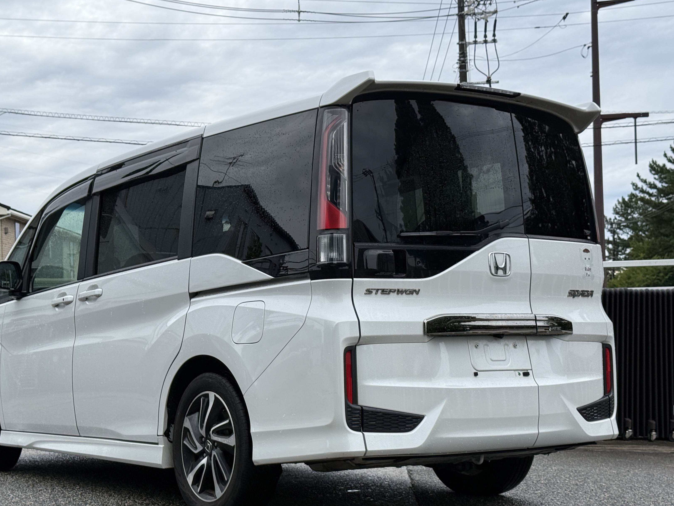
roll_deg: +1.7
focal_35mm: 60
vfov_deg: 24.4
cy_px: 298
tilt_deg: +2.5
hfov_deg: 32.1
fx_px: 1168
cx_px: 283
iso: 80
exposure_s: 1/1456
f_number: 1.78
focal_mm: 6.76
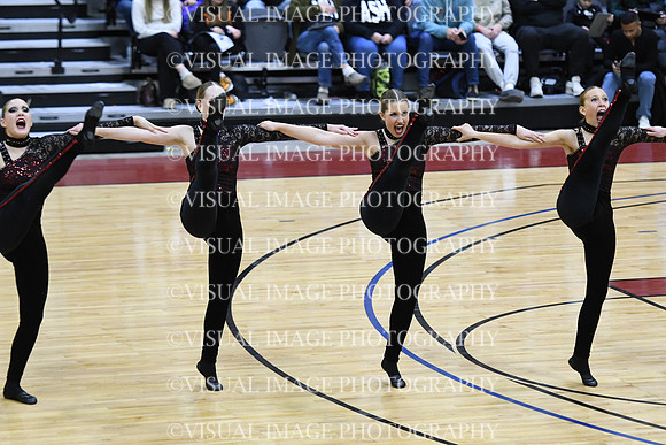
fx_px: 3331
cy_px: 222
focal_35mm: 180
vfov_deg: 7.6
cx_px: 333
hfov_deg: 11.4
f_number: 2.8
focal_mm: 120
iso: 3200
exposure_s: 1/400
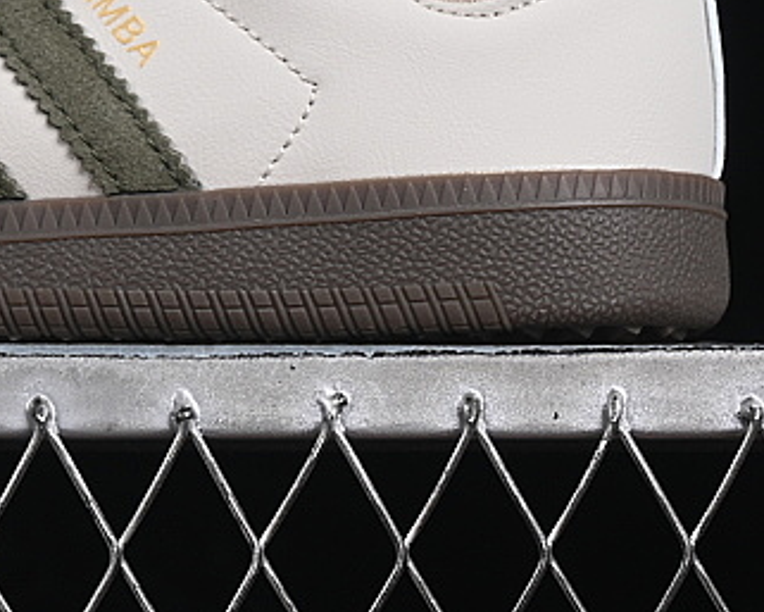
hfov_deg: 8.1
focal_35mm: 237
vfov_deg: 6.5
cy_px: -191
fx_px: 5361
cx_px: -79
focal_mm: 50
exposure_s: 1/80
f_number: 8
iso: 160
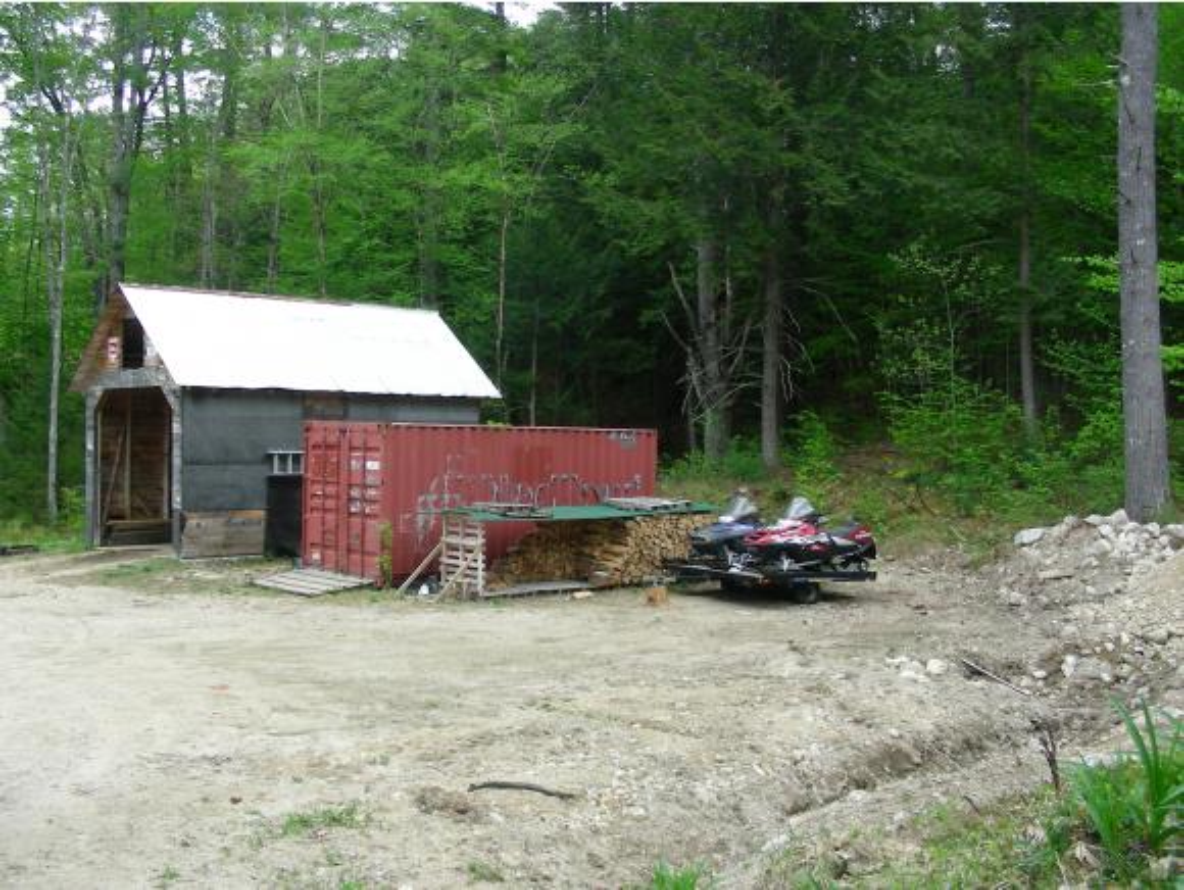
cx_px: 592
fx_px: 1301
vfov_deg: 37.8
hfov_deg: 48.9
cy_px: 445
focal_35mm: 38
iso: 50
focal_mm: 6.3
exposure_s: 1/98
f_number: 3.5
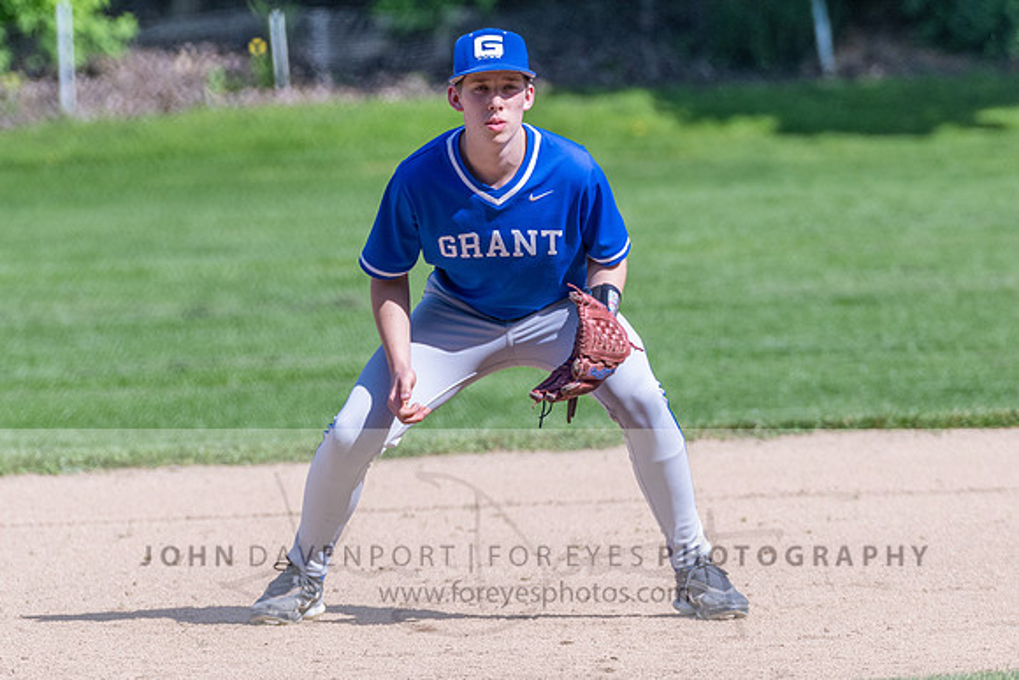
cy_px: 279
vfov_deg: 2.3
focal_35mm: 607
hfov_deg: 3.4
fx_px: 17198
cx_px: 523
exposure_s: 1/1000
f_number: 5.6
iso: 640
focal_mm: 420
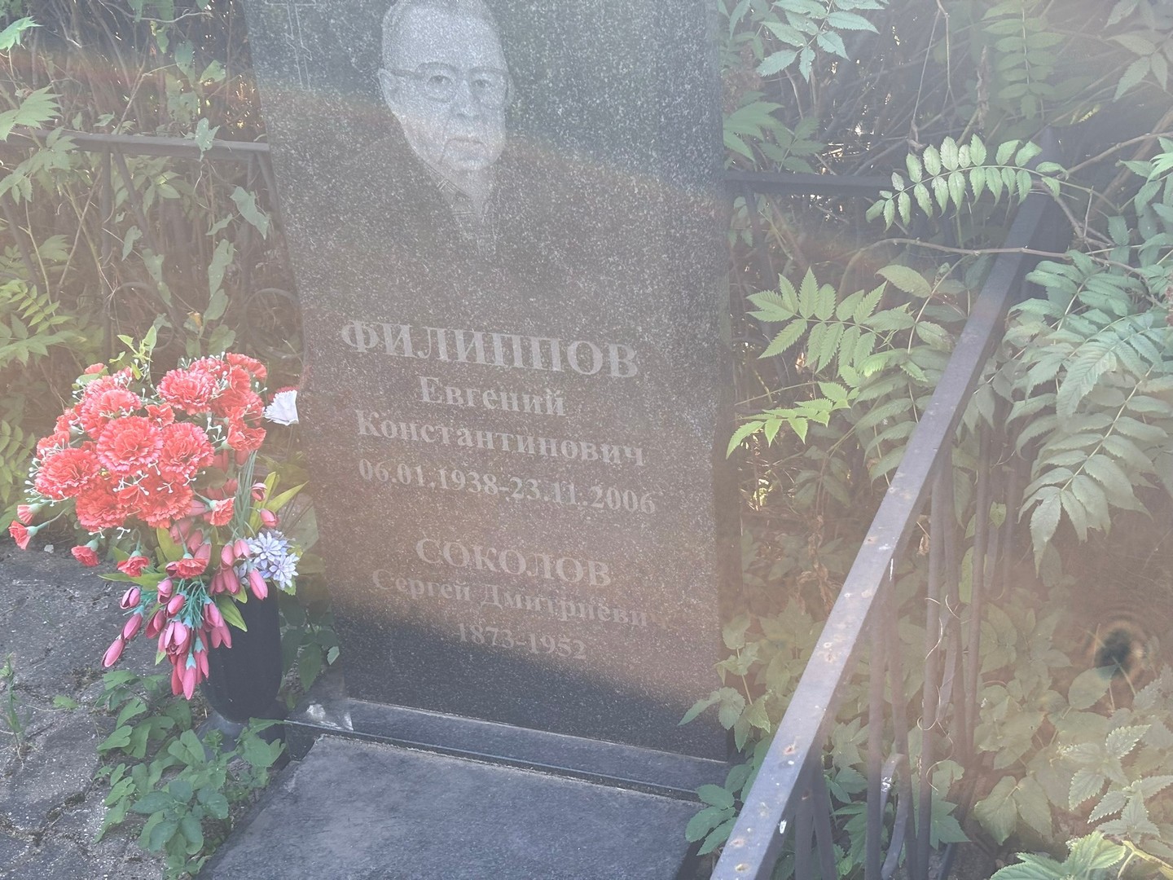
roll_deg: +4.6
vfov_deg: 28.0
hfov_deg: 36.8
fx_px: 1762
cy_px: 440
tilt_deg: -30.5
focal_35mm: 52
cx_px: 586
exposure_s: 1/149
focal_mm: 5.96
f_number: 1.6
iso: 25
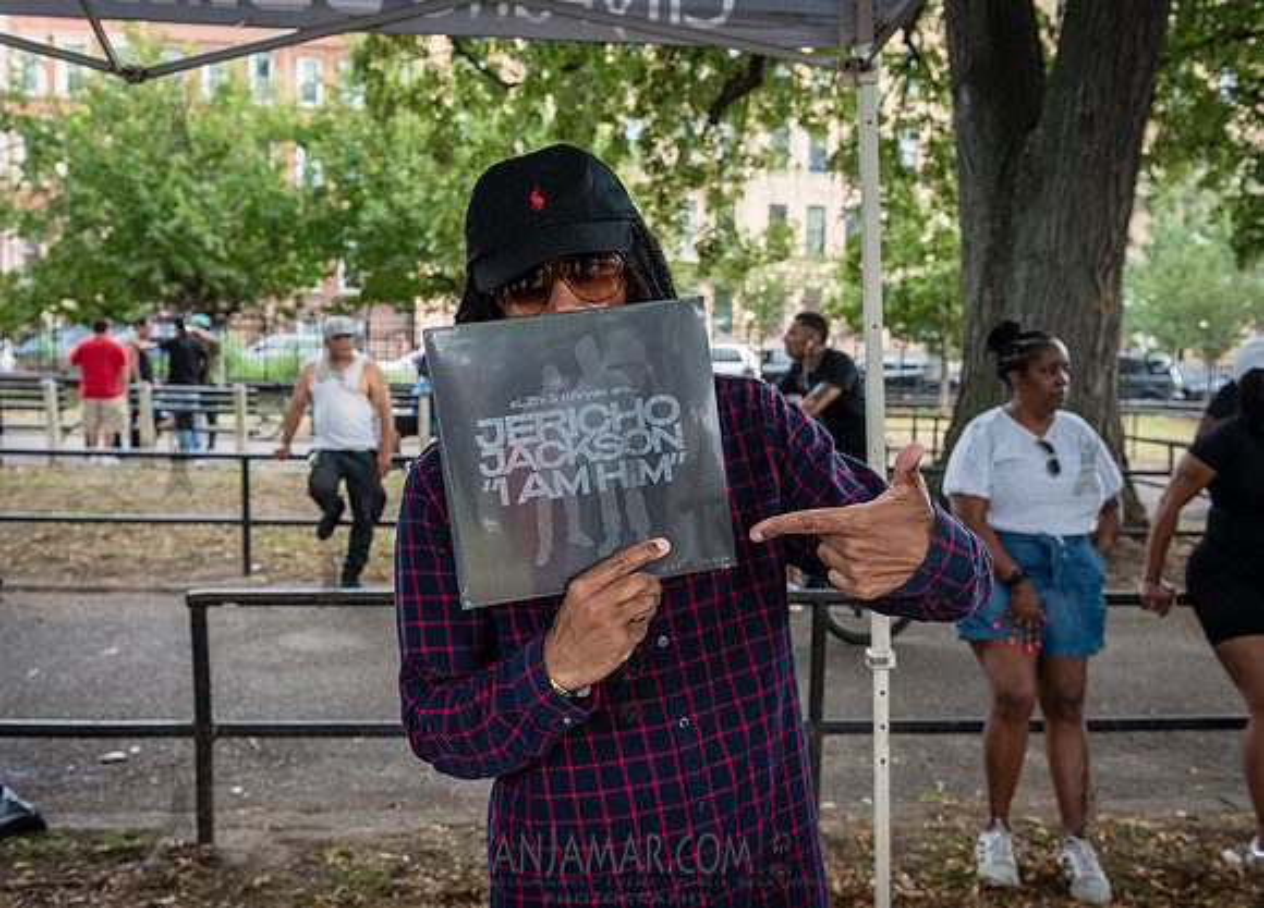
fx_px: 1307
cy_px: 464
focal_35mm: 36
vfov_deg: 38.3
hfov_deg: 51.6
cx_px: 633
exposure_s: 1/250
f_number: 4.5
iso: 1000
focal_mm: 31
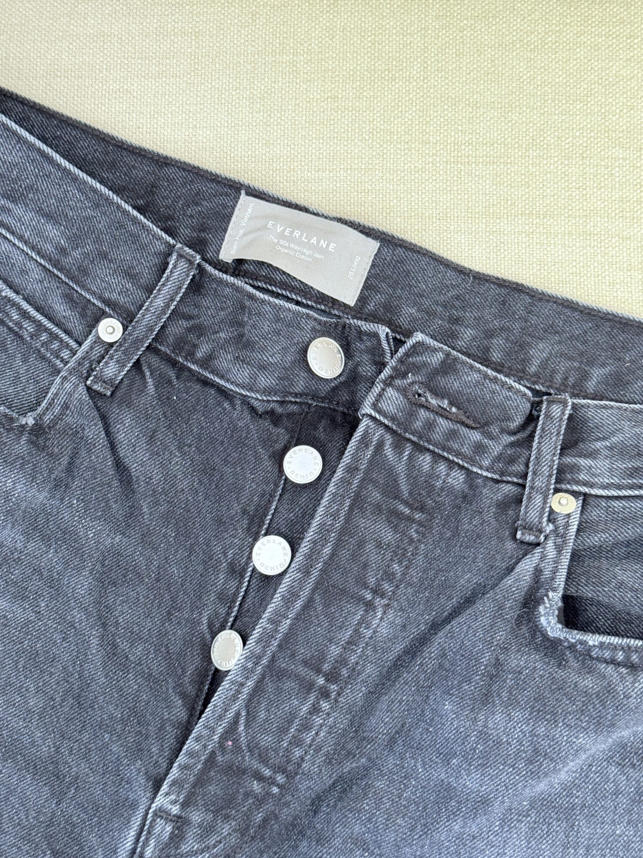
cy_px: 435
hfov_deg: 29.7
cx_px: 316
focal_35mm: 49
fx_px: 1213
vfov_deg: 38.9
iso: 160
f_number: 1.78
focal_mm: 6.76
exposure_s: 1/60
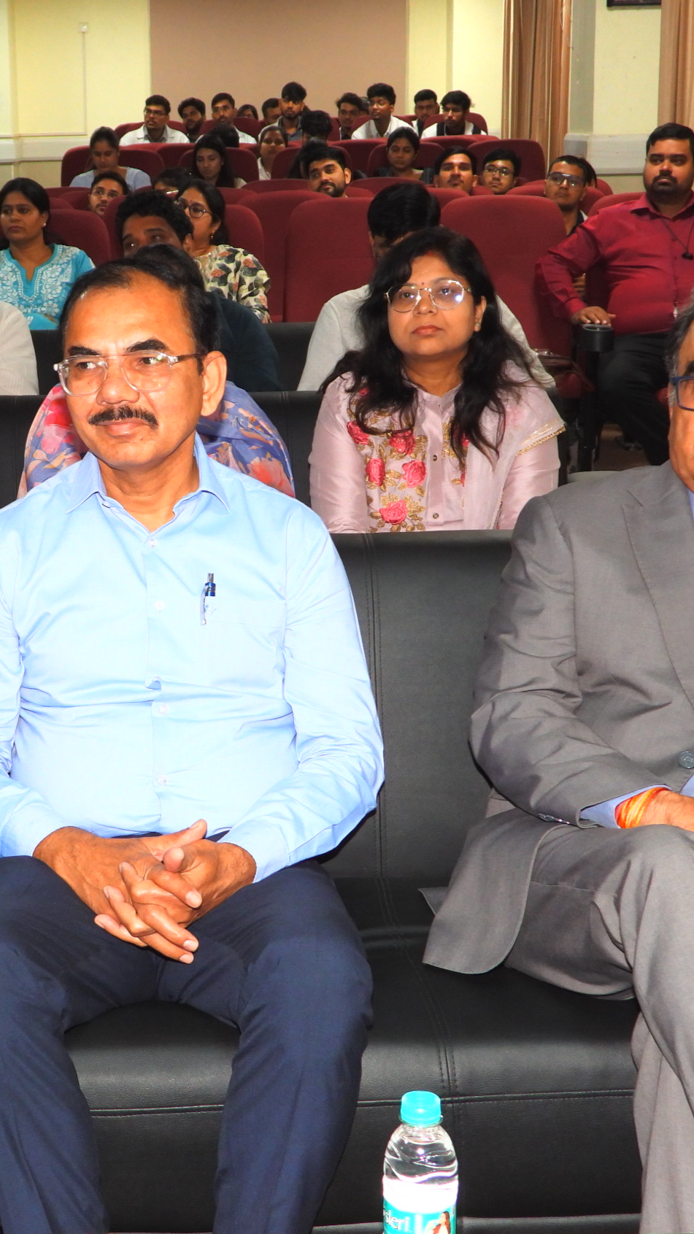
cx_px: 137
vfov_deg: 34.9
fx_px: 1963
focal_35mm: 60
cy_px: 617
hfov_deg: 19.8
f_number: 3.2
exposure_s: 1/30
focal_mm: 7.4
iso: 200
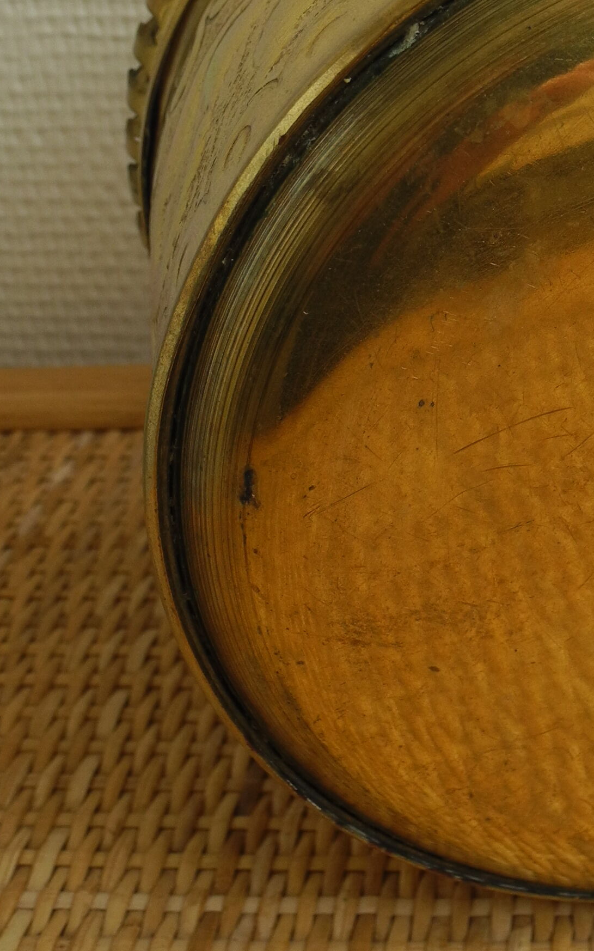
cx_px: 671
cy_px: 187
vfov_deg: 32.1
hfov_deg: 19.9
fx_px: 1606
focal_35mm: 62
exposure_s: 1/214
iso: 100
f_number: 2.8
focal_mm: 6
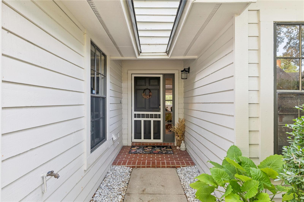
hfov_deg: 84.0
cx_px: 152
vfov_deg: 61.9
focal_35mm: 20
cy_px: 101
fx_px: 169
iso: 640
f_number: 10
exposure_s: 1/15
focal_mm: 20
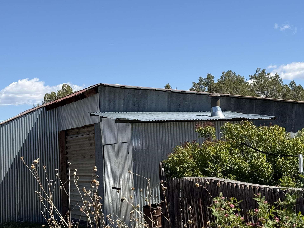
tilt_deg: +5.3
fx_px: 676
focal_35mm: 77
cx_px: 168
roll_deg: +2.7
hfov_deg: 25.3
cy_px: 95
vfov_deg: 19.1
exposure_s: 1/4878
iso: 64
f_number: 1.78
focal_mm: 6.76
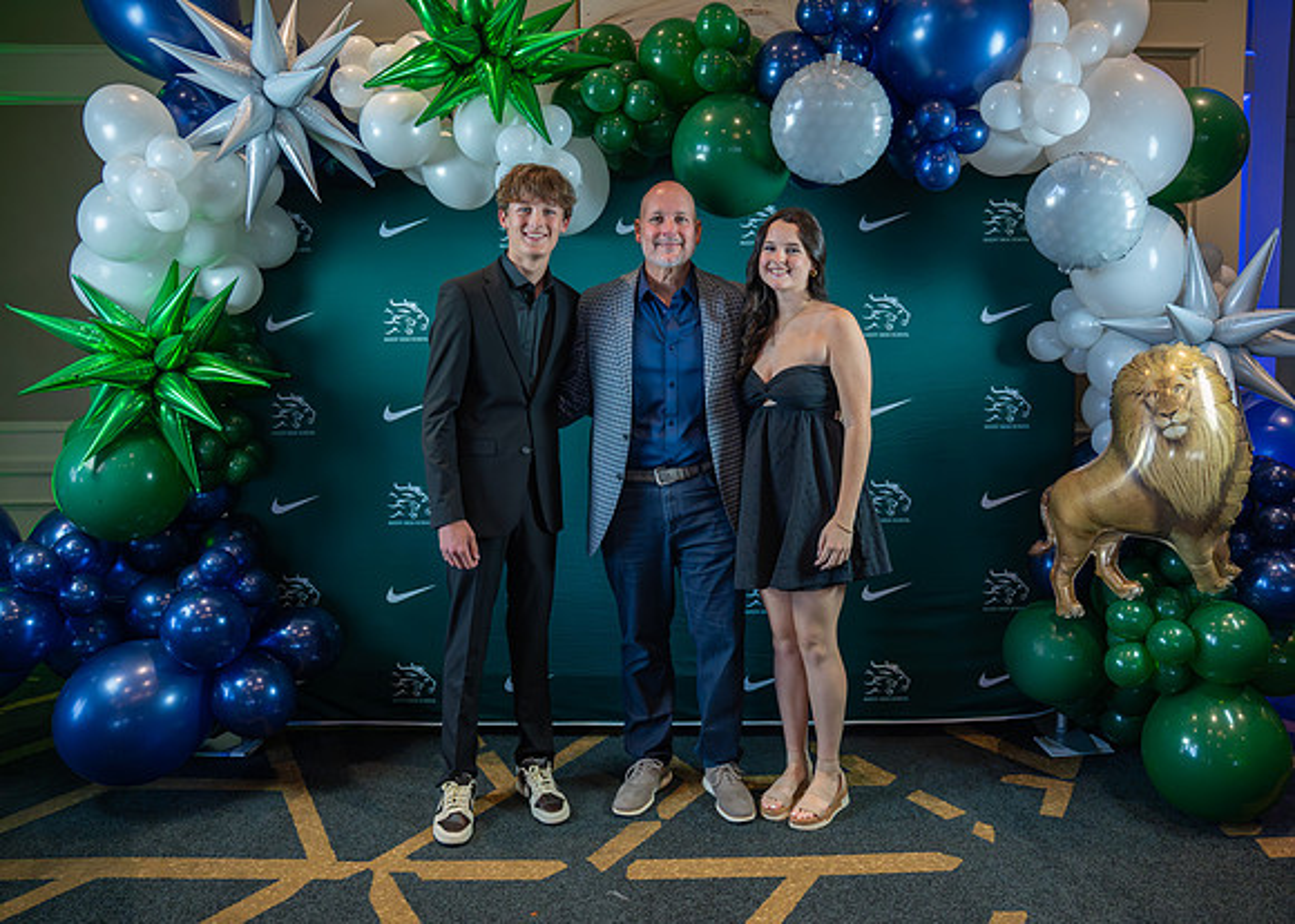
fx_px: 951
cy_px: 461
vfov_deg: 51.9
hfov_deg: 68.5
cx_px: 686
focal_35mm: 26
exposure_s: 1/500
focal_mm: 24
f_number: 2.8
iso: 3200
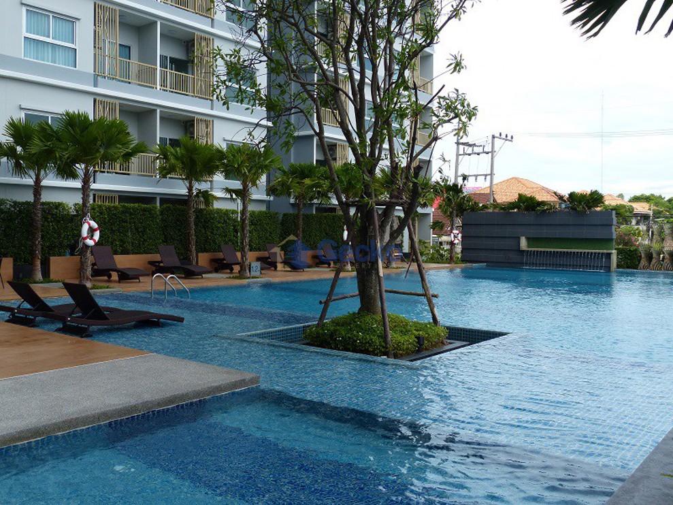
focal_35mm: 33
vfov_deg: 43.0
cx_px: 336
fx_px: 642
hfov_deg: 55.3
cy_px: 252
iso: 100
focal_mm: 5.9
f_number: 4
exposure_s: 1/400
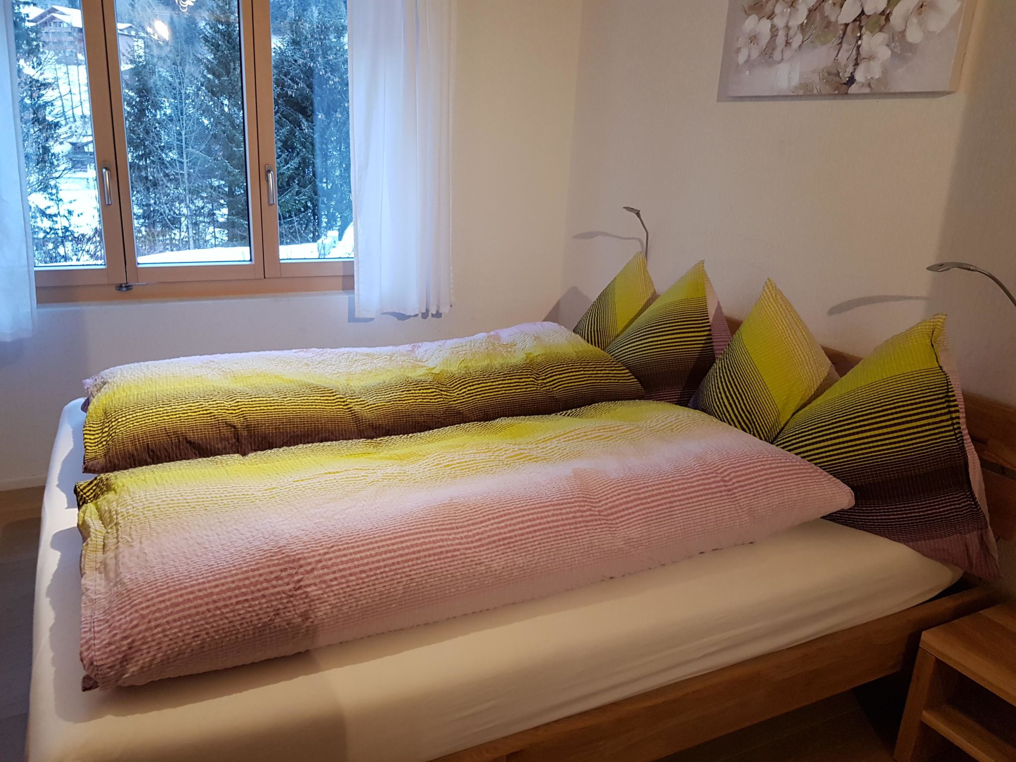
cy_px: 381
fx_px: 763
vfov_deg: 53.1
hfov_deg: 67.3
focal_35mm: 26
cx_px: 508
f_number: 1.7
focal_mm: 4.2
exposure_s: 1/50
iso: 160
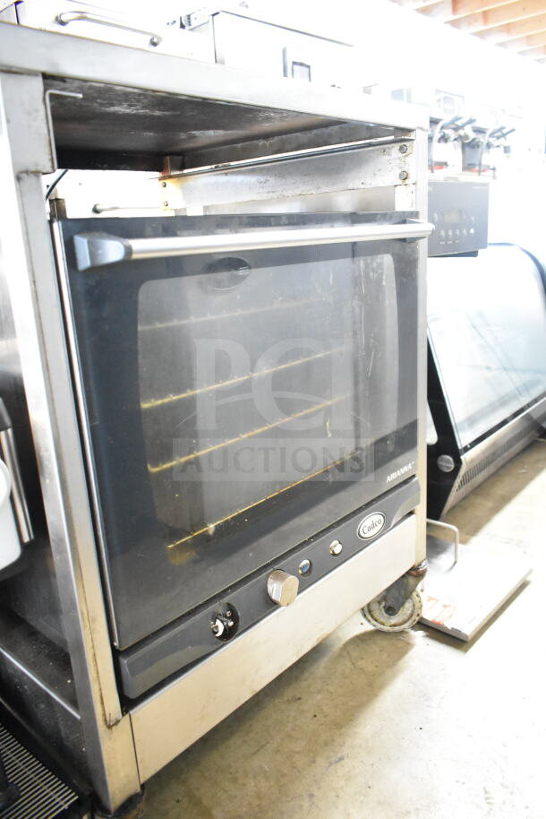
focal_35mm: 27
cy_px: 410
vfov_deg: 67.4
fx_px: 614
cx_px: 273
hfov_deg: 48.0
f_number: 3.5
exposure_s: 1/30
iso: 7200
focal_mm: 18
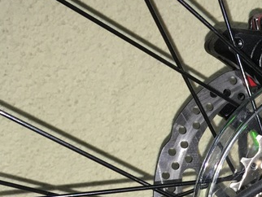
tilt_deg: -24.7
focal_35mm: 108
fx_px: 818
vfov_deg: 13.0
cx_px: 397
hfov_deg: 16.5
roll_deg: -6.8
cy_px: 296
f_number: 2.2
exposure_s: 1/25
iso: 40
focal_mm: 4.15
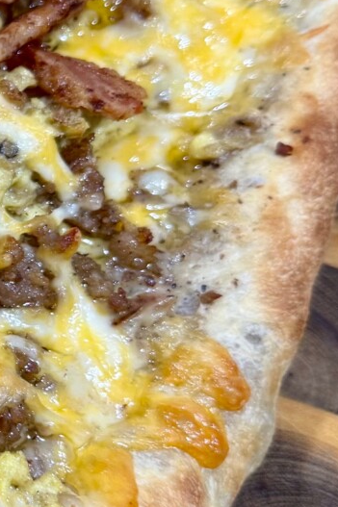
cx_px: -242
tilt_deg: -64.1
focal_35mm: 91
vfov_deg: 22.4
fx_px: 1282
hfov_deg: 13.7
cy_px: 257
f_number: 1.78
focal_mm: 6.76
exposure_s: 1/60
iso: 100
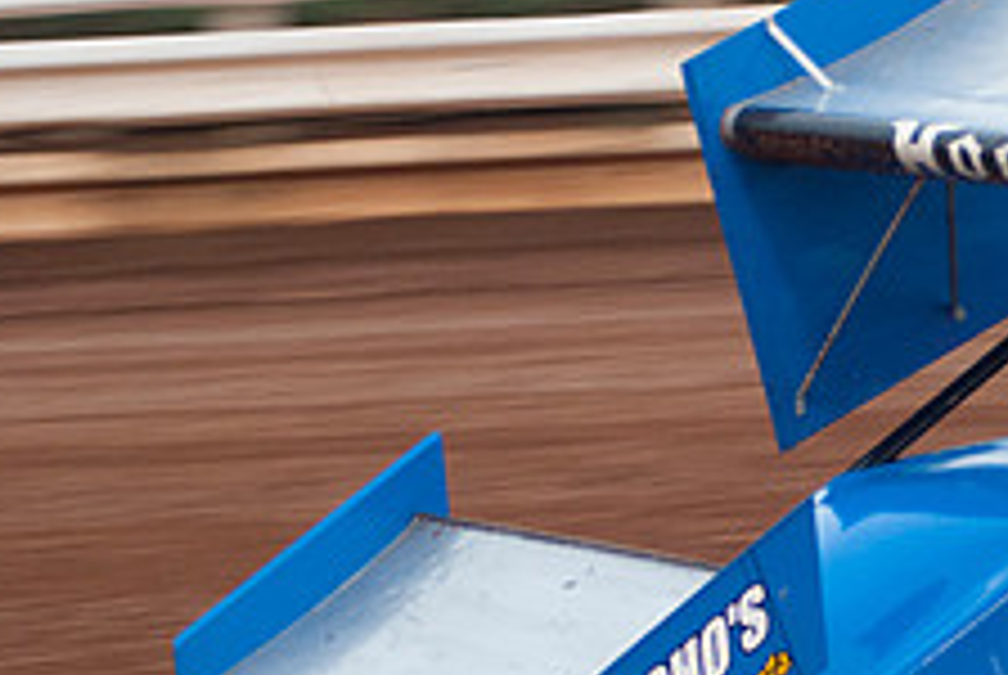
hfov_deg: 6.6
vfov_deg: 4.4
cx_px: 1094
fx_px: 8719
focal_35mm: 311
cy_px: 486
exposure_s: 1/320
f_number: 3.2
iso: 400
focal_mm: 80
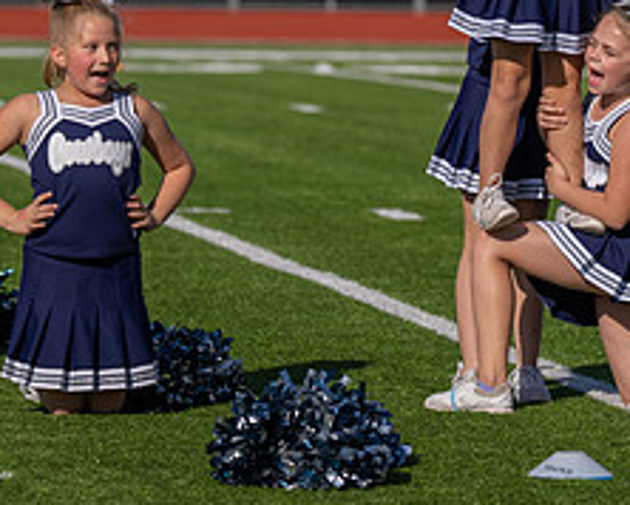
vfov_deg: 4.7
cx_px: 158
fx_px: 6196
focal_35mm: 332
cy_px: 204
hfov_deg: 5.8
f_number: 2.8
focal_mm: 112
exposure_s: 1/4000
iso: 100
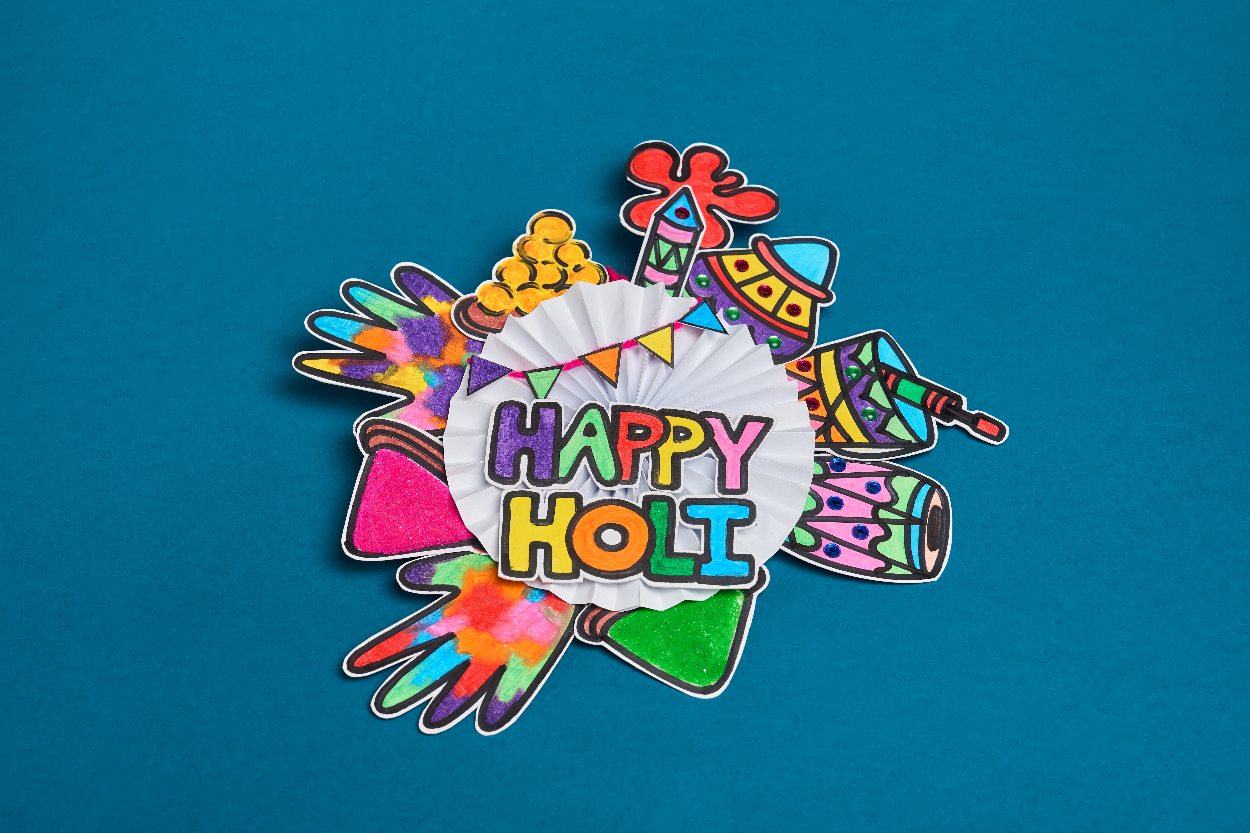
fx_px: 2153
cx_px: 625
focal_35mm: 62
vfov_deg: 21.9
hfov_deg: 32.4
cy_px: 416
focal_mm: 62
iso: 160
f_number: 10
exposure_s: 1/100
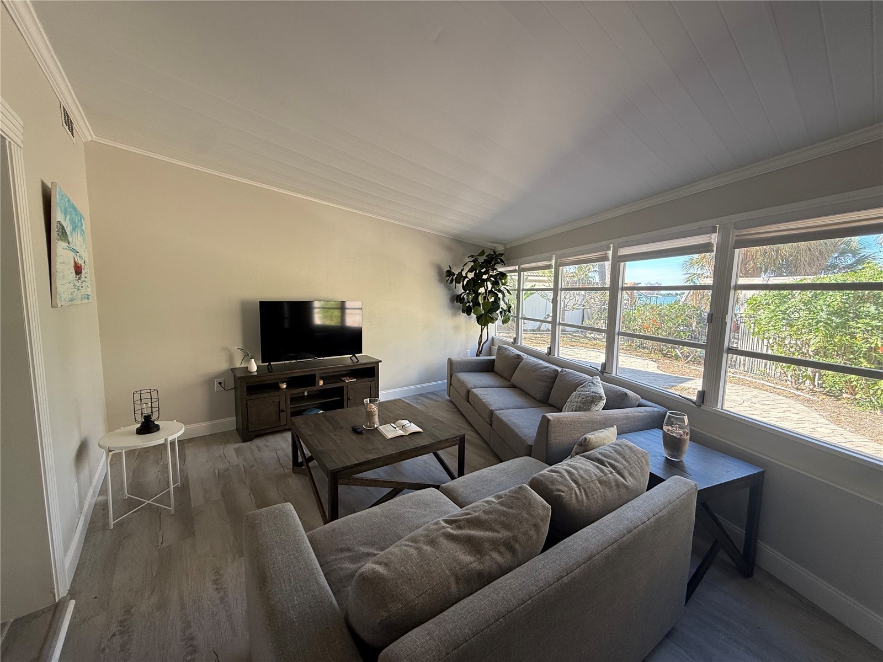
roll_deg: -1.1
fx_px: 357
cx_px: 442
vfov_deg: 85.7
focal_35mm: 14
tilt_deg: -6.4
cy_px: 331
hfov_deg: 102.1
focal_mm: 2.22
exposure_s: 1/110
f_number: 2.2
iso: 64
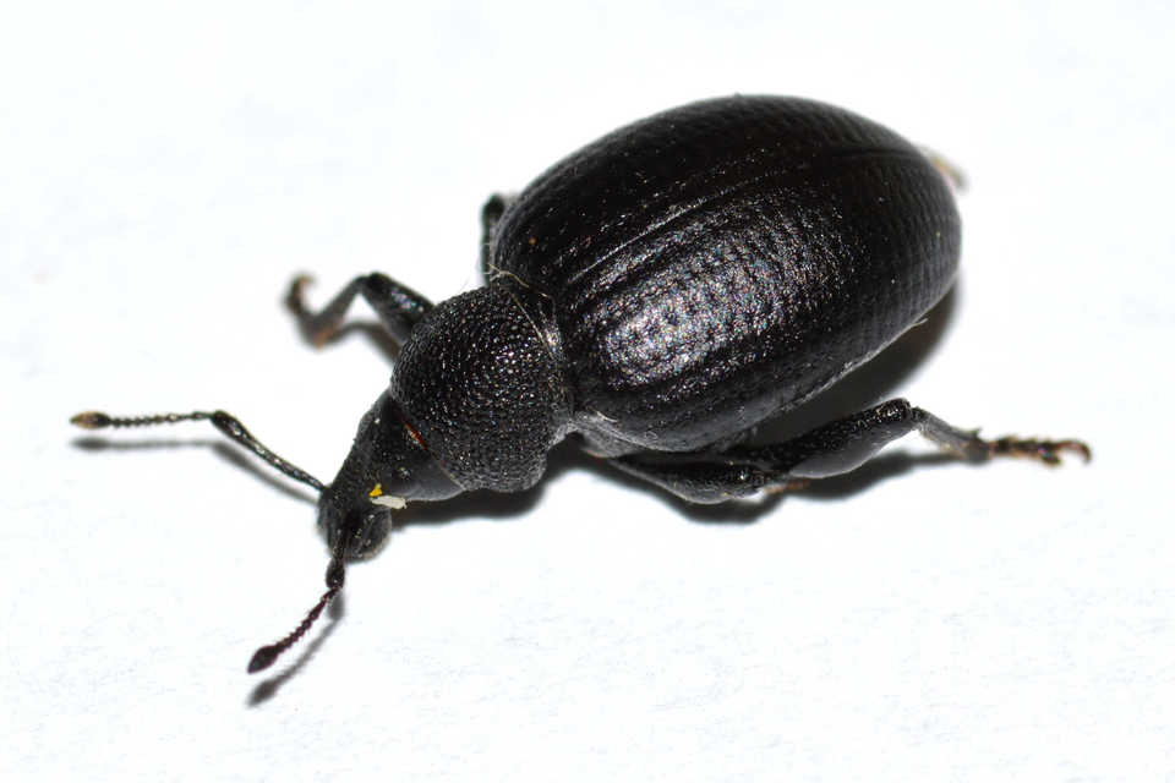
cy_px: 392
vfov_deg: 9.1
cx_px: 588
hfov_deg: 13.7
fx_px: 4895
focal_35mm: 150
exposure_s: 1/200
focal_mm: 100
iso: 100
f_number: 20
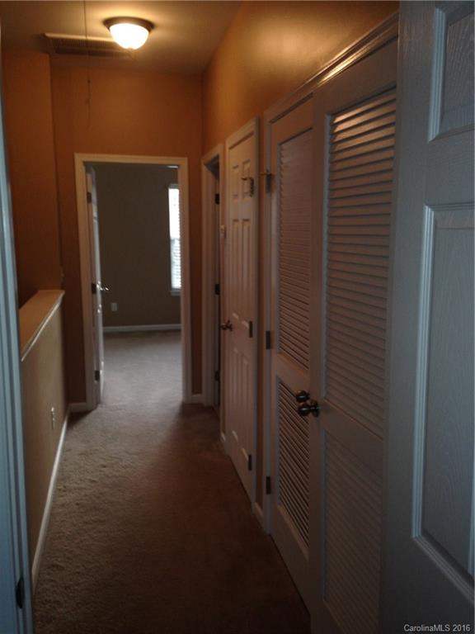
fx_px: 604
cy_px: 317
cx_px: 238
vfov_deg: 55.4
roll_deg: +0.1
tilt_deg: -9.4
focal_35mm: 33
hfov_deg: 42.9
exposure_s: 1/20
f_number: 2.4
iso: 64
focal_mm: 4.12
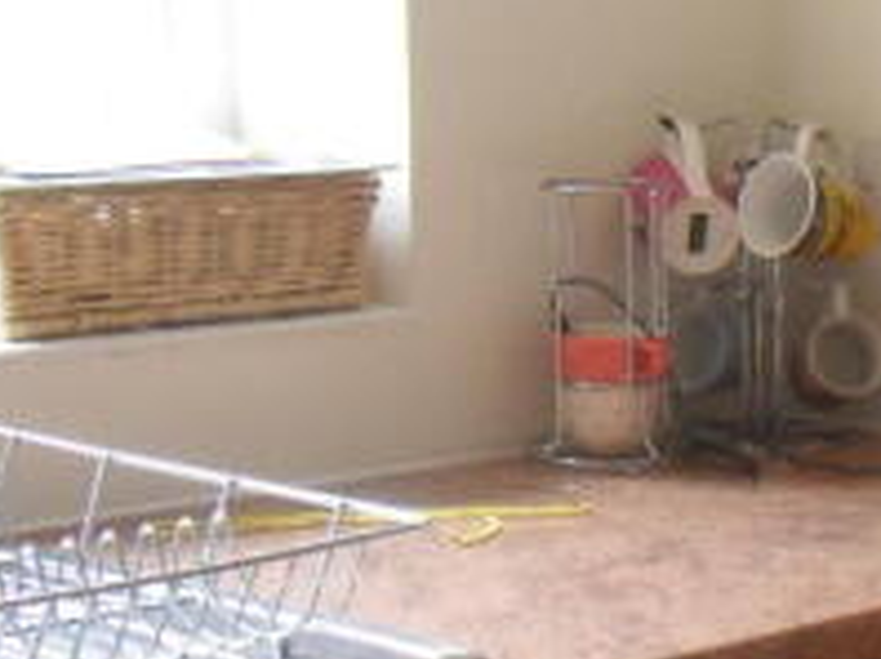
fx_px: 2618
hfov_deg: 17.7
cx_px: 1195
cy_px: 599
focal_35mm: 103
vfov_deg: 14.2
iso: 320
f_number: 3.5
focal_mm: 6.3
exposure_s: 1/30
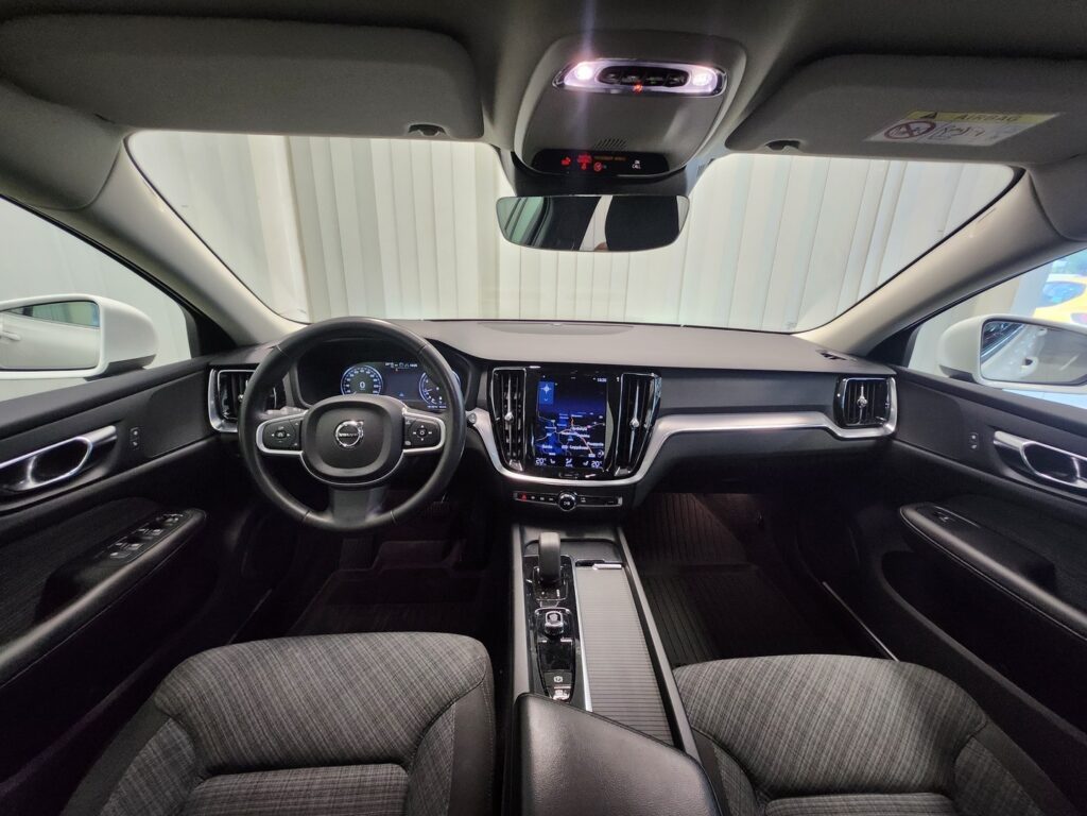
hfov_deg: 106.2
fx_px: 408
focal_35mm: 13
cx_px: 544
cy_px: 408
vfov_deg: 89.9
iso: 320
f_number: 2.2
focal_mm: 1.74
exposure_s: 1/50
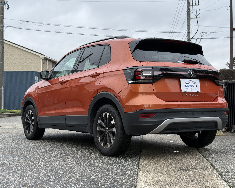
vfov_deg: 29.7
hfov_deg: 36.6
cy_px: 92
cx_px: 125
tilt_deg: +1.3
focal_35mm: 51
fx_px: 355
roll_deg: +0.6
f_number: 1.78
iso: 64
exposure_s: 1/1931
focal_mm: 6.76
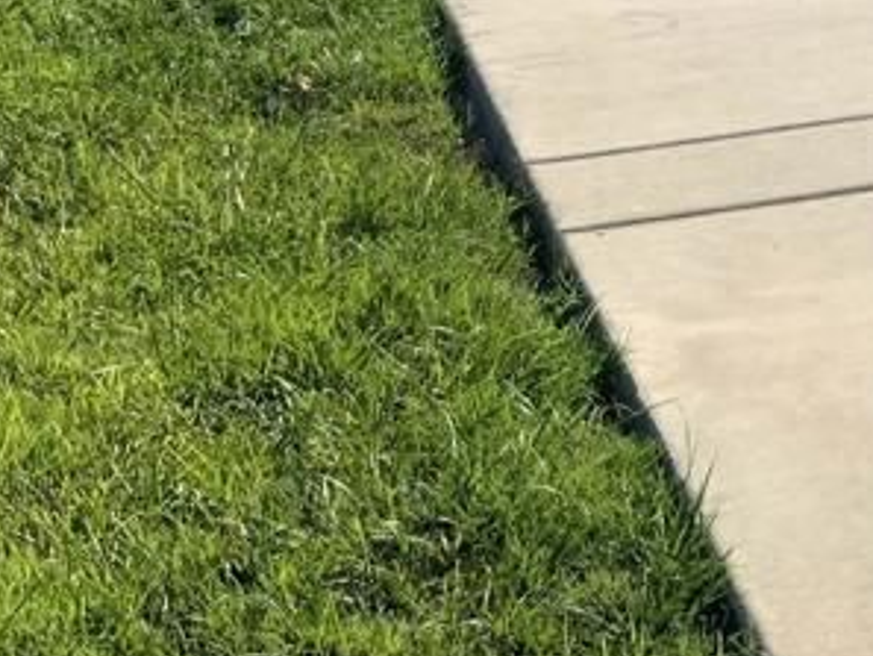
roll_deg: -1.1
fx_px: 2523
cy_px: -379
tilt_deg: -8.0
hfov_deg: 18.2
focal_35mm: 100
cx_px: 1149
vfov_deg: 13.8
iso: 16
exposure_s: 1/2227
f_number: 1.8
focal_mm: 3
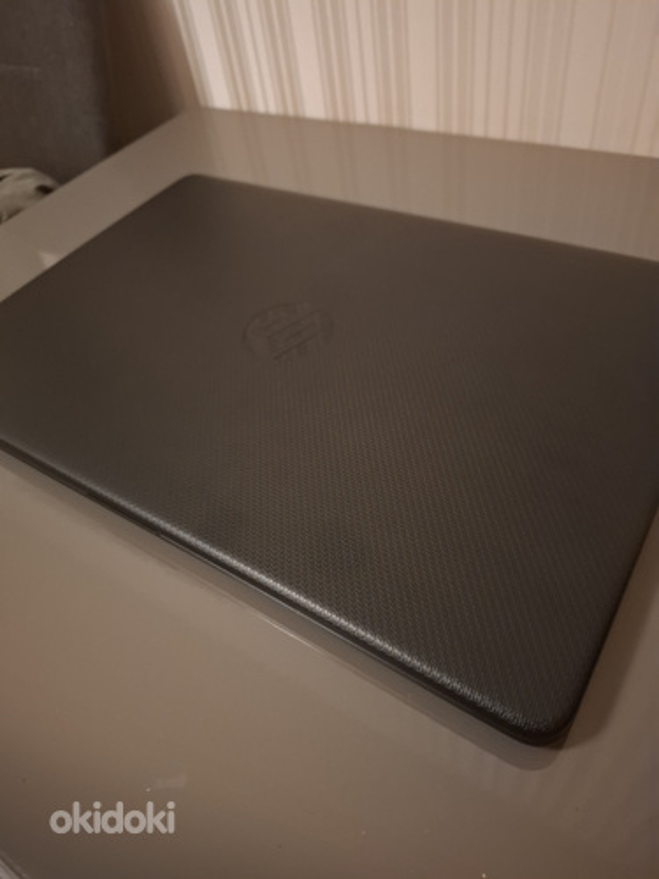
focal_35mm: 23
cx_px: 330
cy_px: 440
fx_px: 584
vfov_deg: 73.9
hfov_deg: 58.9
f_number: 1.8
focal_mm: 5.54
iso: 800
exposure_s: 1/25
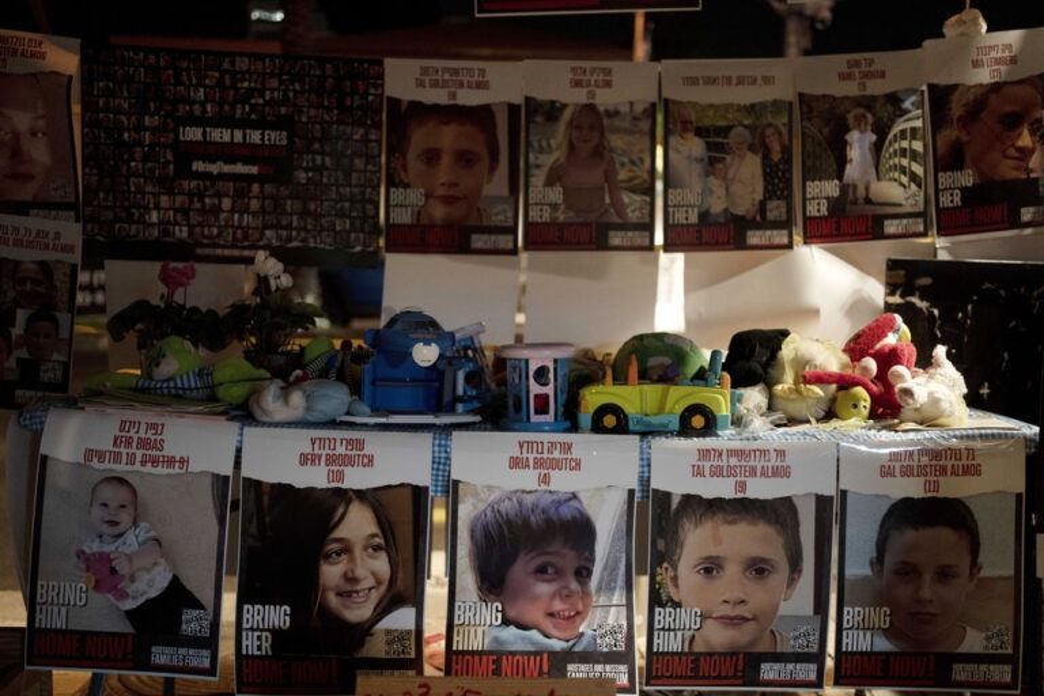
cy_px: 348
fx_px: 1015
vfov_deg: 37.9
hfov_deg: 54.4
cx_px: 522
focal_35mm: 35
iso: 3200
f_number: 2
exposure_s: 1/250
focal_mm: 35
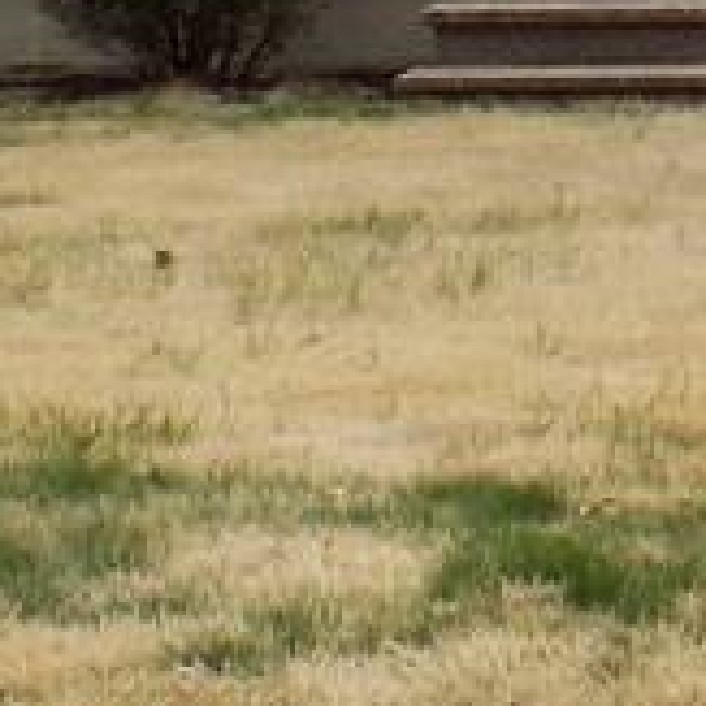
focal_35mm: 227
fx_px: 5238
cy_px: -754
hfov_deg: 7.4
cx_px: 1412
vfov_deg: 7.4
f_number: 3.6
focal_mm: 7.3
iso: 80
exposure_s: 1/400
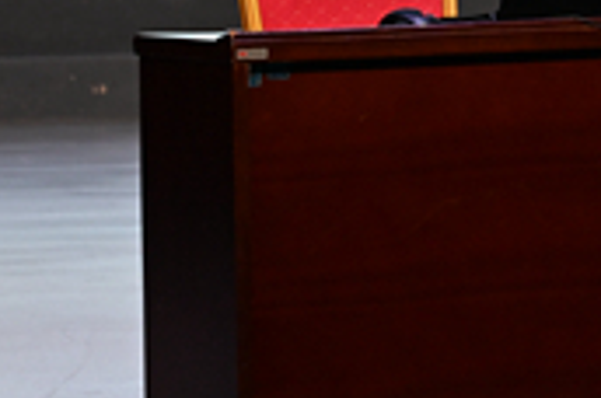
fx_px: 5982
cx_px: 604
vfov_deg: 3.8
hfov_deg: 5.7
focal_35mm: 359
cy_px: -459
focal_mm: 77
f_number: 4
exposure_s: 1/125
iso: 640
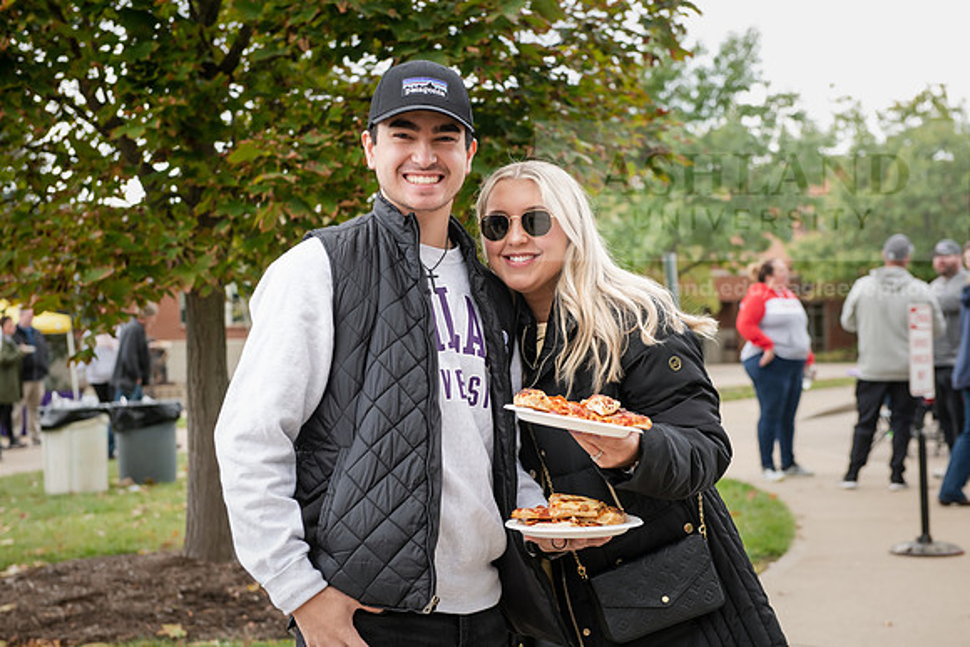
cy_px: 324
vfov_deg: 21.9
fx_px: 1671
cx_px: 485
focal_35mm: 62
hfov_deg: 32.4
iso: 500
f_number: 5
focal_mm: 62
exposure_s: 1/250
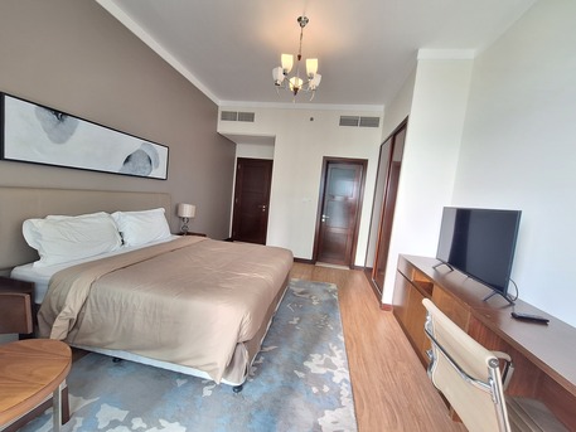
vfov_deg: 89.9
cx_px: 288
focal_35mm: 13
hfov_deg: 106.2
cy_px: 216
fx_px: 216
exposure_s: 1/50
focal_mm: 1.74
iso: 100
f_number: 2.2
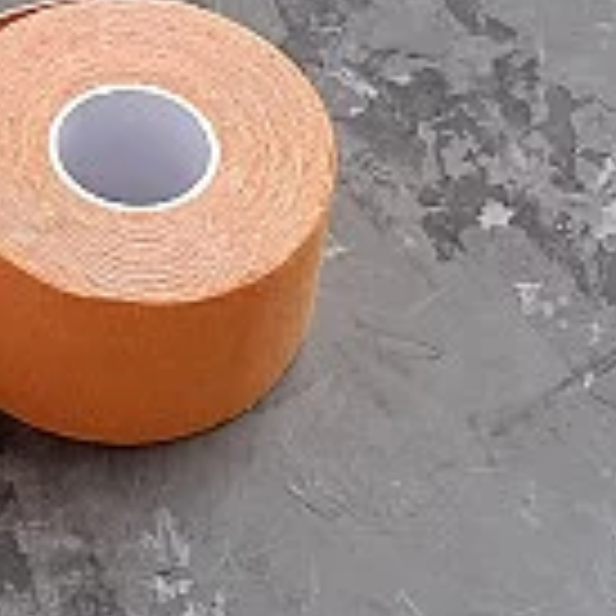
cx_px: -310
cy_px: 553
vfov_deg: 8.3
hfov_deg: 8.2
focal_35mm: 209
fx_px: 4208
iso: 200
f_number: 8
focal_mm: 37.6
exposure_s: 1/180
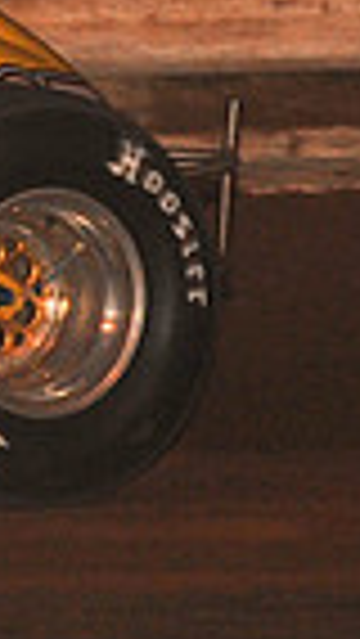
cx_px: -702
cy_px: -119
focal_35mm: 578
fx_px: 9797
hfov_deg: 2.1
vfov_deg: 3.7
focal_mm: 135
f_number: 6.3
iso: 800
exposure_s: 1/320
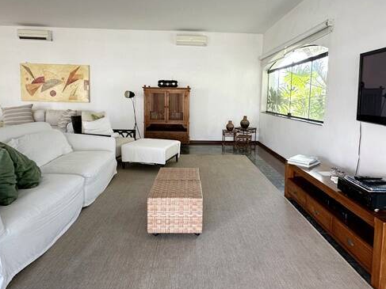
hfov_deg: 73.9
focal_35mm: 23
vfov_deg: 58.5
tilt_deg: -4.3
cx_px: 196
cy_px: 119
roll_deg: -1.8
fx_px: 256
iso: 100
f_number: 2.2
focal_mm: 2.22
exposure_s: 1/120
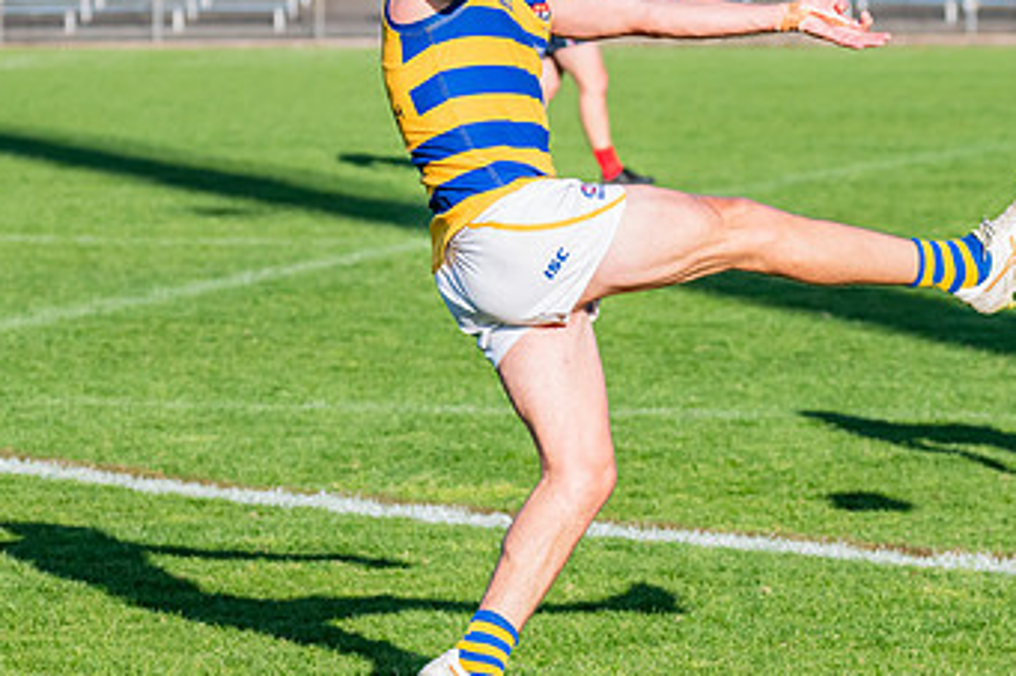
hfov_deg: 6.8
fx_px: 8490
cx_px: 787
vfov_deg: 4.6
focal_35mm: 301
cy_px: 270
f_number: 8
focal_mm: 170
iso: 800
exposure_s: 1/1600
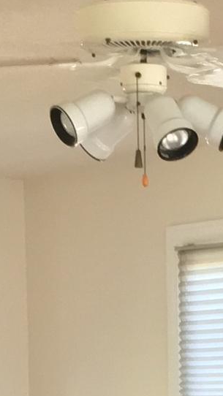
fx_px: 1839
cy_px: 656
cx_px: 276
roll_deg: +0.4
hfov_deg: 6.9
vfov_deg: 11.6
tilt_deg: -8.0
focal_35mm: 175
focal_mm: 4.15
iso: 100
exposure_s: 1/30
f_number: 2.2
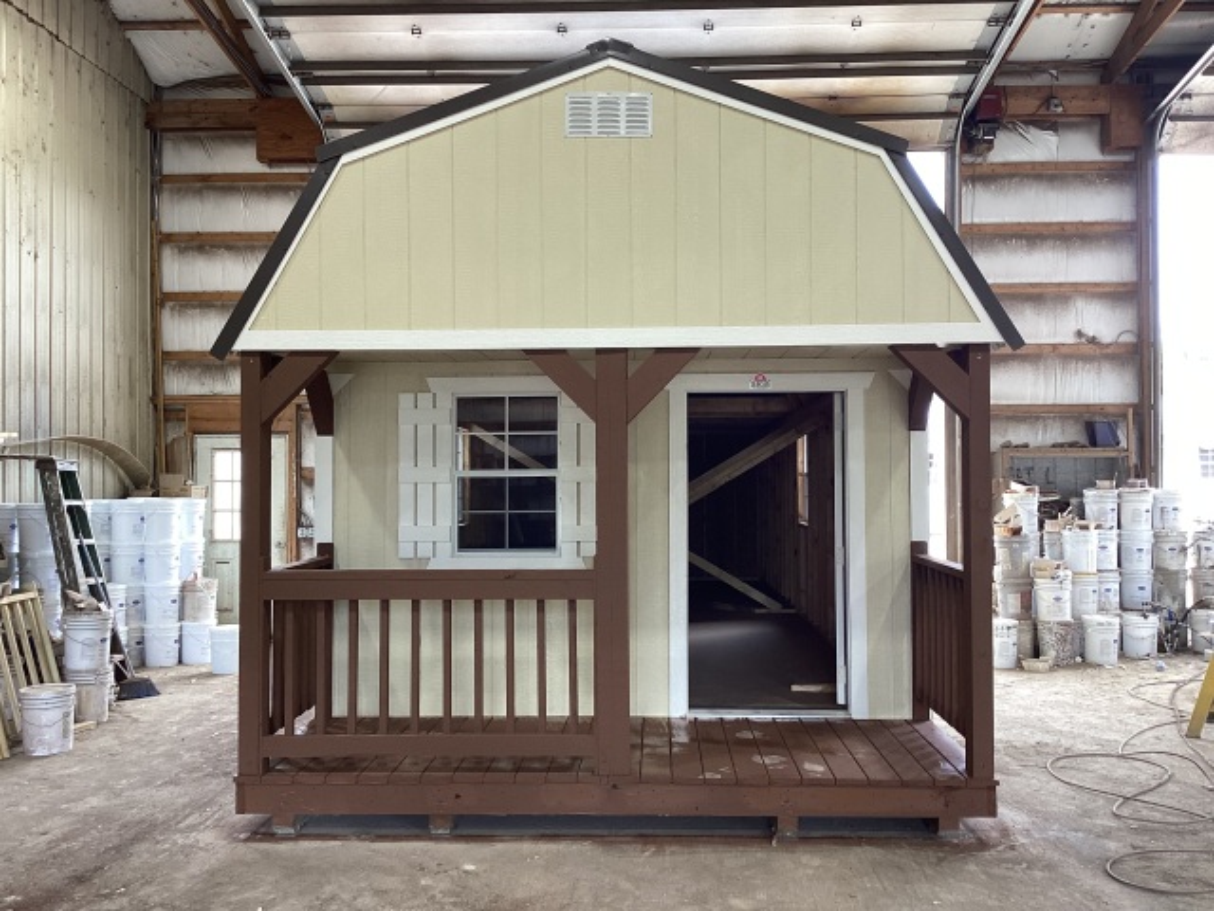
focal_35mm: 31
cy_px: 456
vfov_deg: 45.4
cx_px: 607
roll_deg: +0.1
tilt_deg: +0.5
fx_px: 1087
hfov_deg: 58.4
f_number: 2.4
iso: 64
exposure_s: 1/60
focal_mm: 3.3
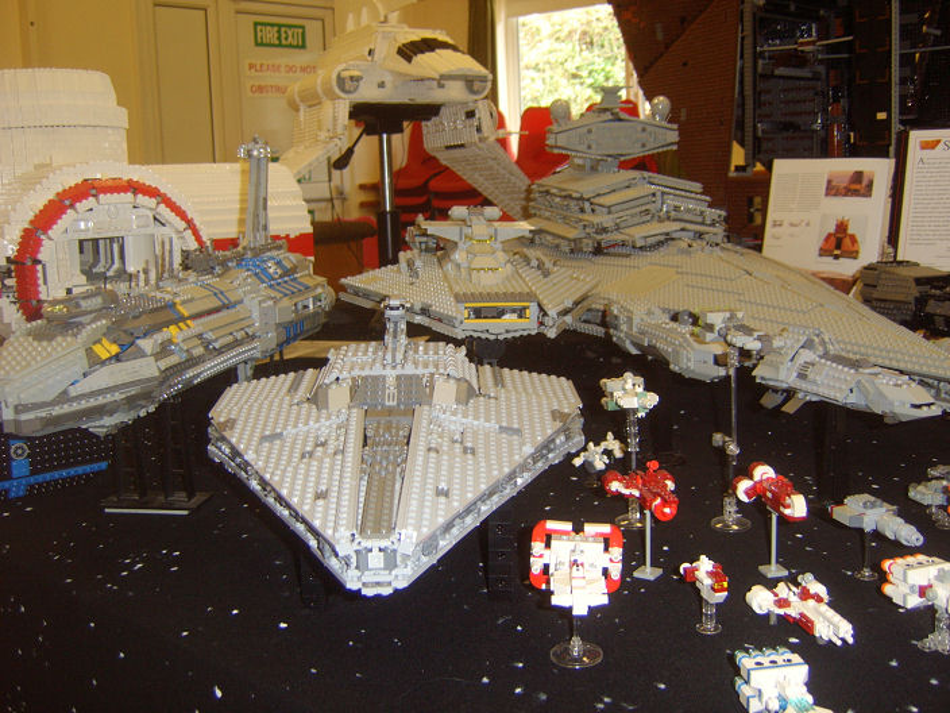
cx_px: 475
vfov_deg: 45.4
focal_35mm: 31
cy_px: 356
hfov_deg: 58.4
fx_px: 851
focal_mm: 8.13
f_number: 2.7
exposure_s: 1/30
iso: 141
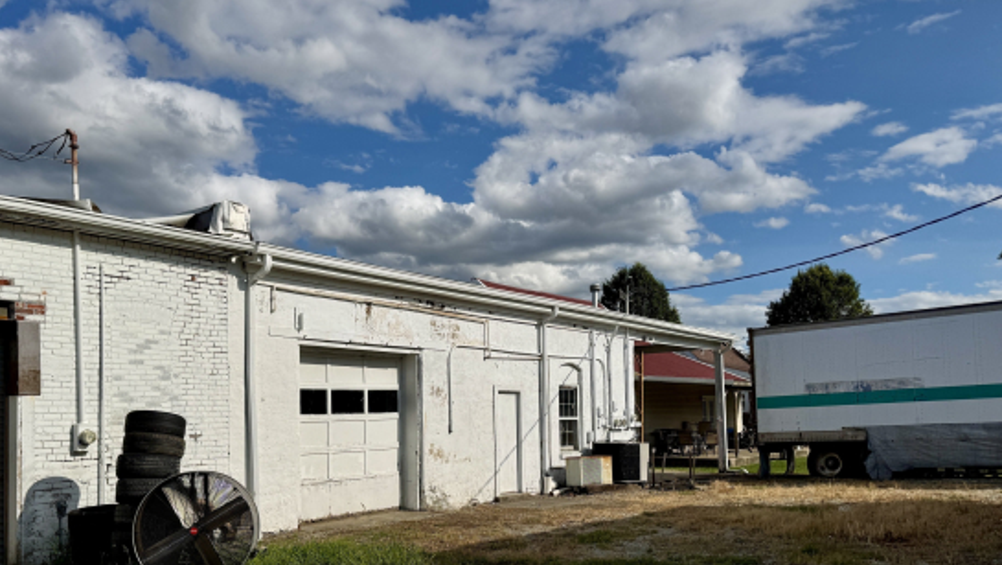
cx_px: 416
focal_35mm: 32
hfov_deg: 60.6
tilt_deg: +2.5
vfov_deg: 36.3
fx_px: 851
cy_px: 385
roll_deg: +1.5
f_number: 1.78
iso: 80
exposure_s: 1/12346
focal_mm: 6.76
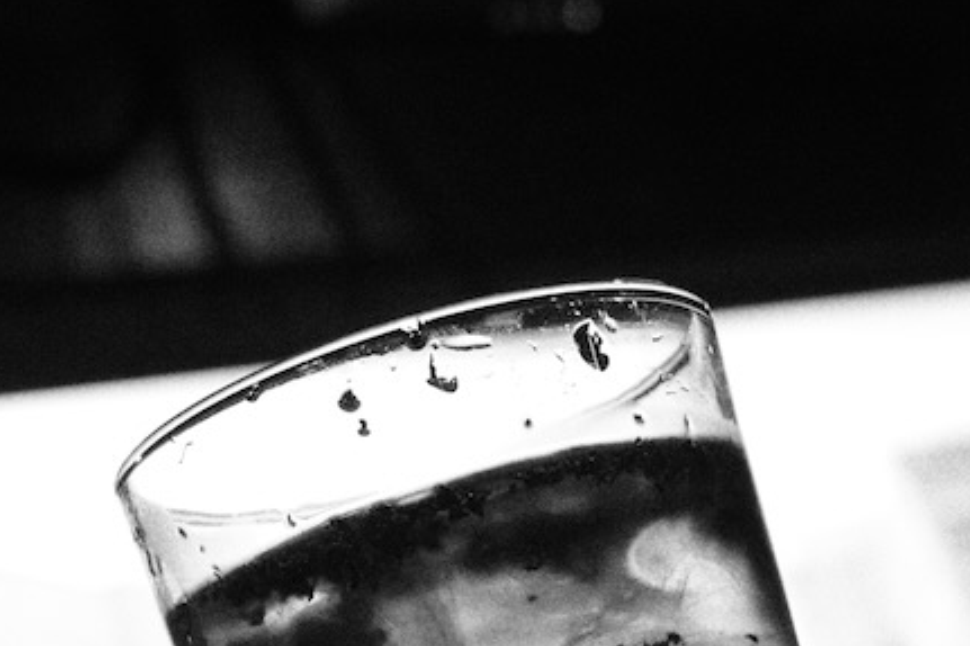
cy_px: 719
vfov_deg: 12.9
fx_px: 2801
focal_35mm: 104
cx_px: 527
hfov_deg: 19.6
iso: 6400
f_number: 2.8
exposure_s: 1/160
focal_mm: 18.3
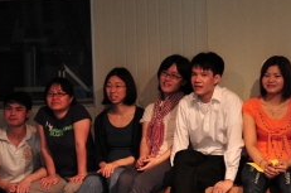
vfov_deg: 7.5
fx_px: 1468
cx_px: 237
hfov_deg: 11.3
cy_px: 114
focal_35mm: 182
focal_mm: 70
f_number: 4.5
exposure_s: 1/160
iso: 1250
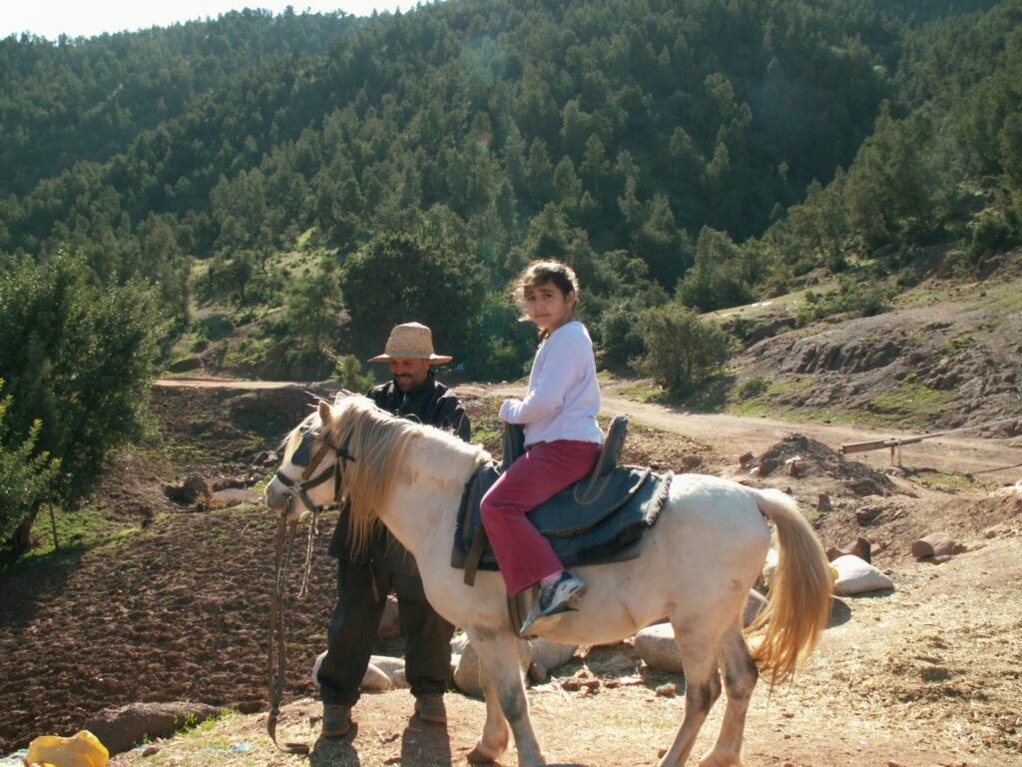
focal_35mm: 35
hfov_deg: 52.6
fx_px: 1033
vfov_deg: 40.7
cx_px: 511
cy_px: 384
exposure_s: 1/250
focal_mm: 5.86
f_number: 3.2
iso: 50
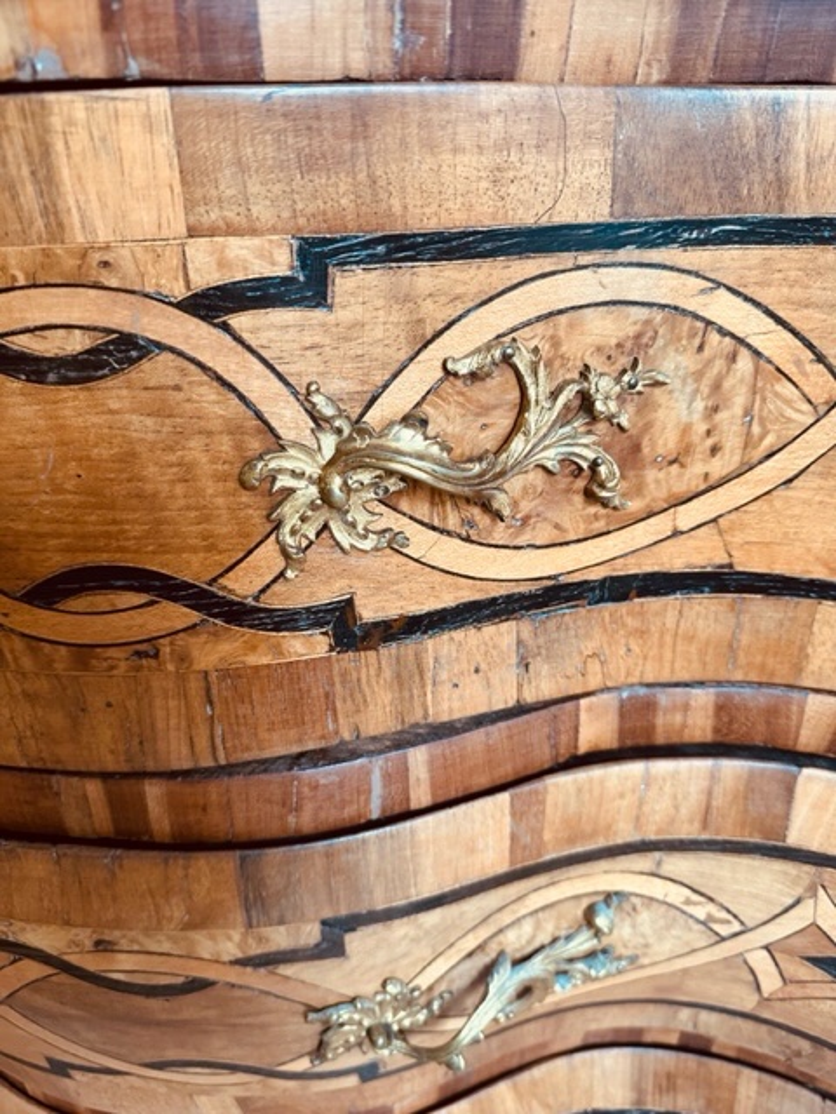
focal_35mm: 24
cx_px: 418
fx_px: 773
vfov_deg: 71.6
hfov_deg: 56.8
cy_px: 557
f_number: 1.78
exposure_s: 1/60
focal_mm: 6.86
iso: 400
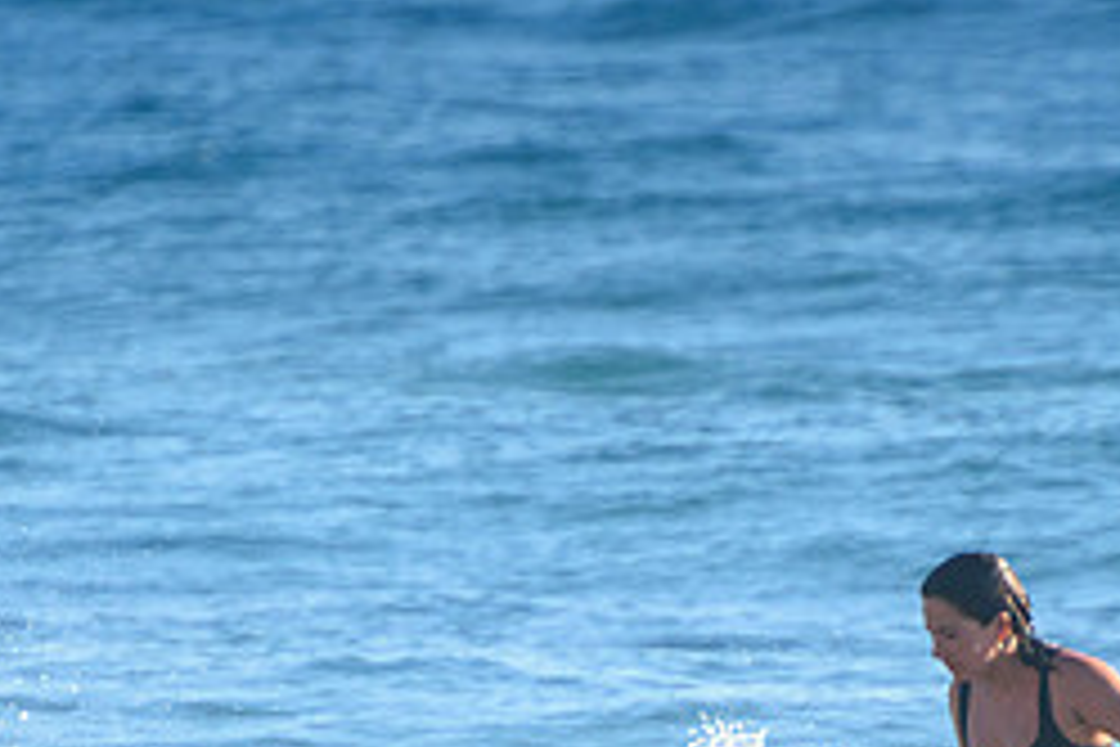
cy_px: 853
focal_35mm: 1396
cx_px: 792
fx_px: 43428
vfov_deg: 1.0
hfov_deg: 1.5
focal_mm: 400
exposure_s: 1/2500
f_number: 5.6
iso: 720
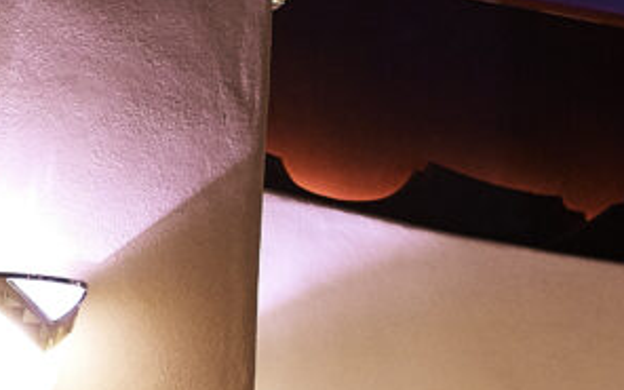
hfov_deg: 9.5
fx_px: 2874
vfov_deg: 7.6
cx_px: 1895
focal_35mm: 169
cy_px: 643
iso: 1600
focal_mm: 24
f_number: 4
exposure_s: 1/3
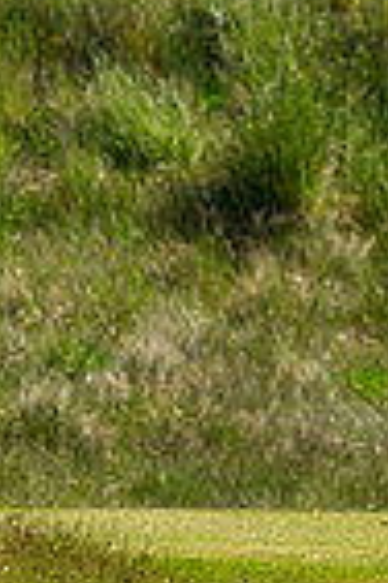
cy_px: -71
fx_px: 45328
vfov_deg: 0.7
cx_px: 870
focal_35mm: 2804
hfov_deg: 0.5
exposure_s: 1/2500
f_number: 4
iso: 500
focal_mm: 560
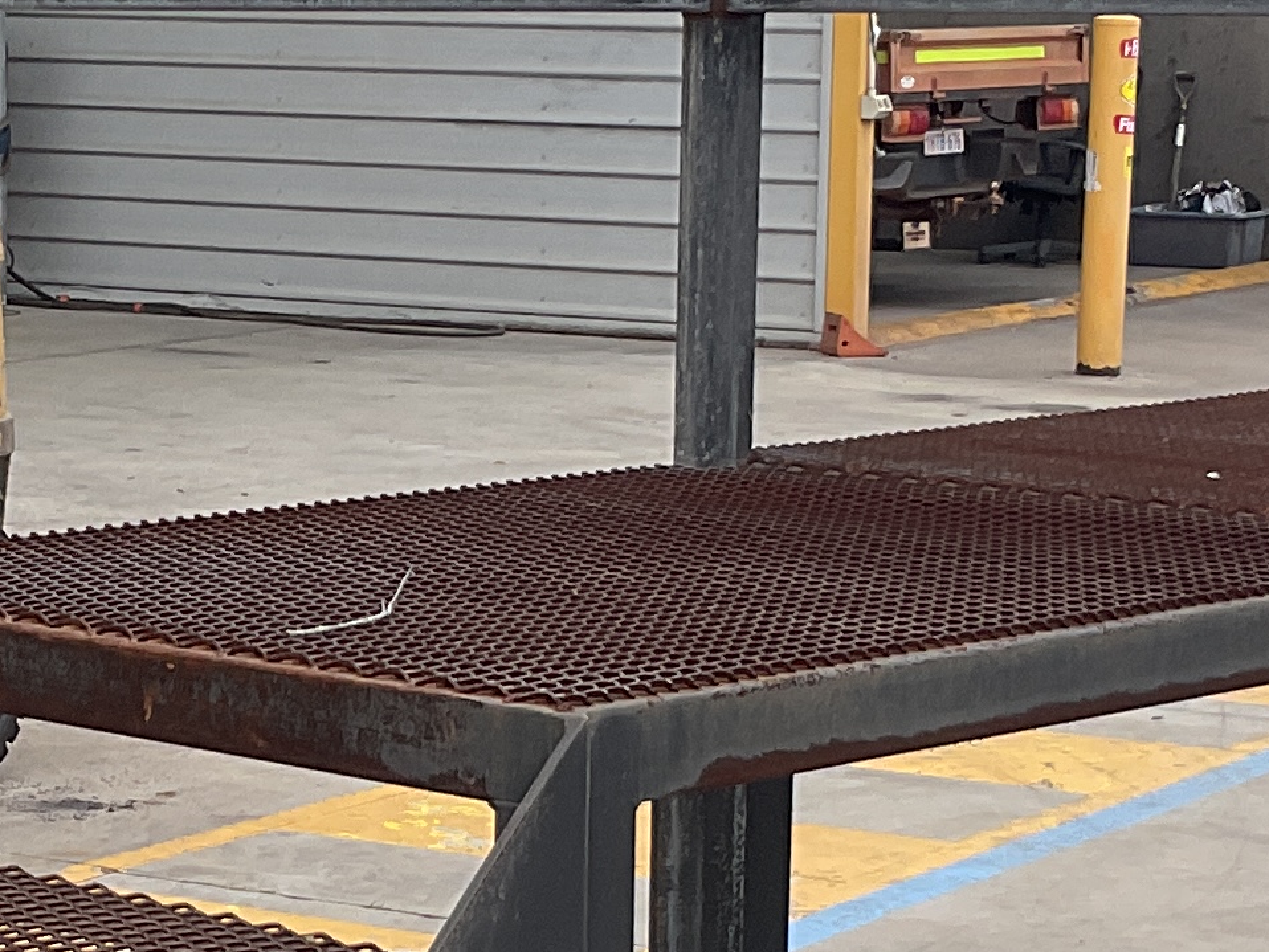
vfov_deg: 12.1
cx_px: 416
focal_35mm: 122
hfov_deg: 16.1
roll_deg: -0.7
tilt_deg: -9.3
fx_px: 4474
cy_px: 816
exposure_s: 1/700
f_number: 1.8
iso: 16
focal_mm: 3
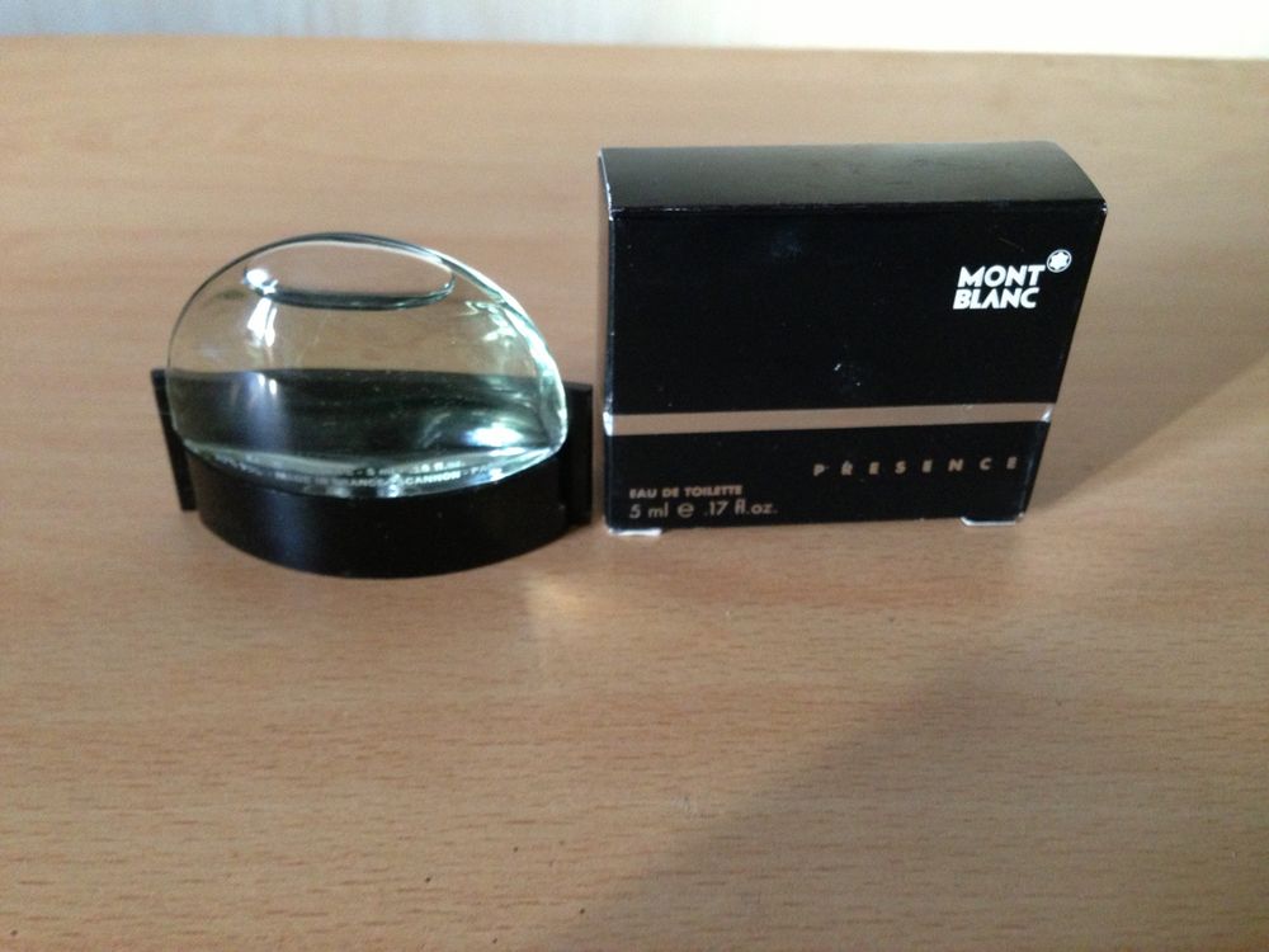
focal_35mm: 33
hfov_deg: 55.4
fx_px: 1210
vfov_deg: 42.9
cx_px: 634
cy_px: 476
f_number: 2.4
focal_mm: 4.13
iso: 400
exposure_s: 1/20
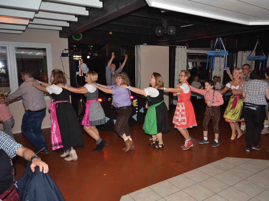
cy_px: 101
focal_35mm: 27
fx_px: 210
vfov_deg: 51.3
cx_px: 144
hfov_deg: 65.3
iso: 800
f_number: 4
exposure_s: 1/60
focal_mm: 16
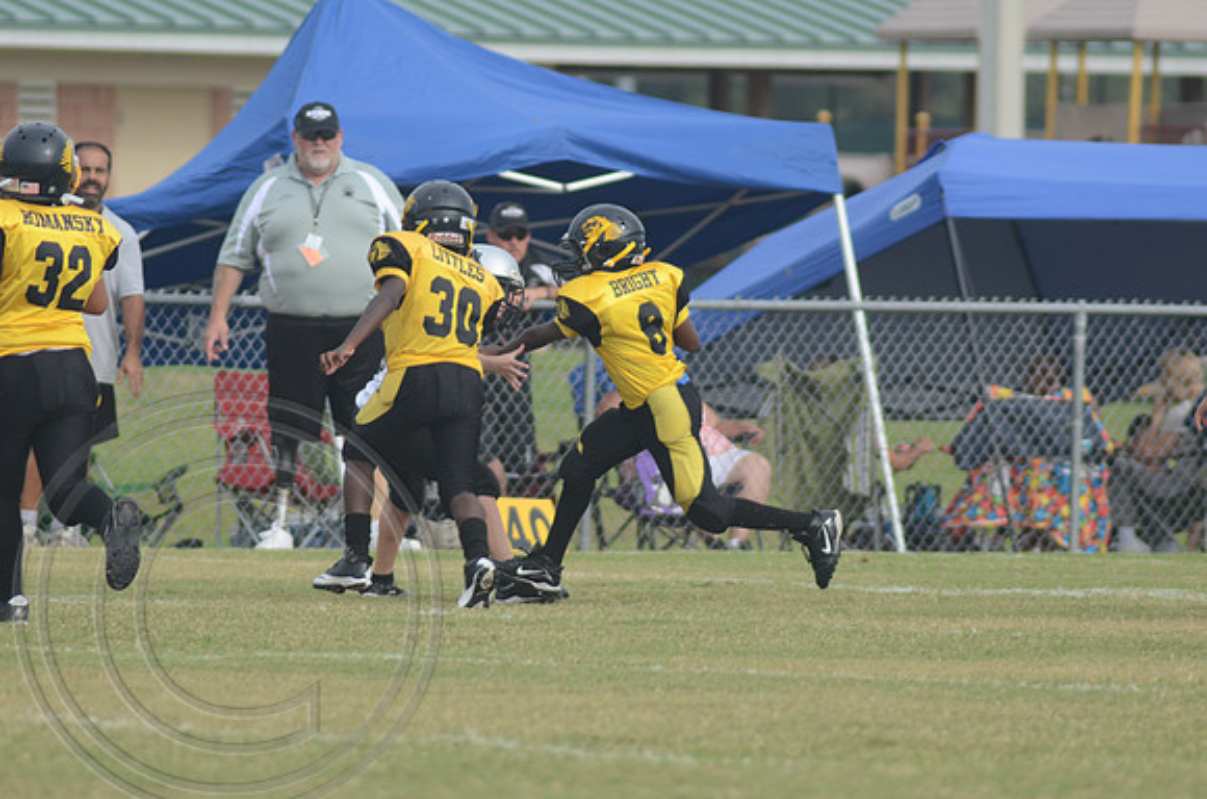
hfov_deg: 4.3
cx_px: 604
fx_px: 16058
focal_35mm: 480
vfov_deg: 2.9
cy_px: 400
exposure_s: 1/1000
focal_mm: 320
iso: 400
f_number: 5.6
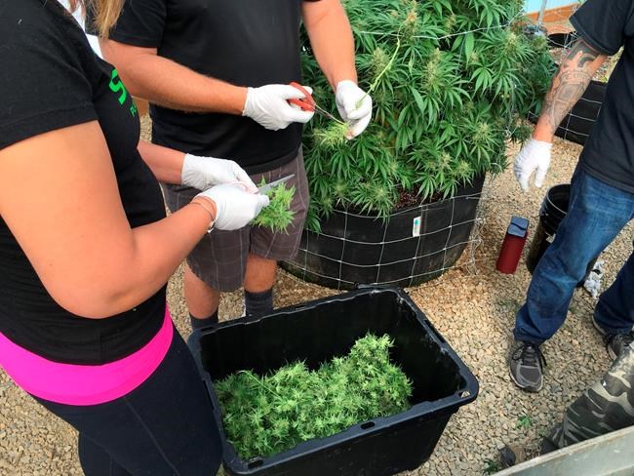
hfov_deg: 61.6
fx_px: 531
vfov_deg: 48.3
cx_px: 317
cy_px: 238
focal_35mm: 29
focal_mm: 4.15
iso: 25
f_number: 2.2
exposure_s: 1/286
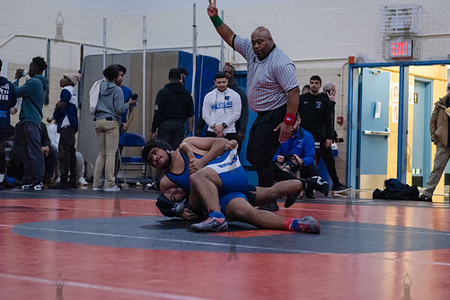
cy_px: 158
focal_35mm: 81
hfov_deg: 25.1
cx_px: 233
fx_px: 1012
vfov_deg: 16.9
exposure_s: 1/400
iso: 8000
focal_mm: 70
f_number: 3.2
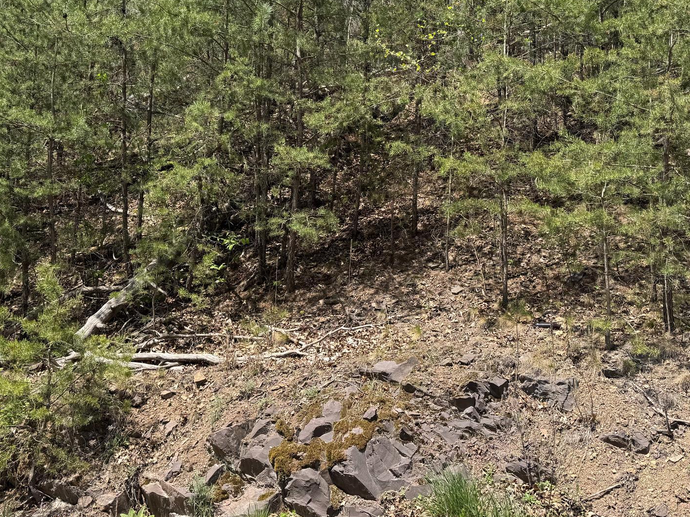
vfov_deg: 40.4
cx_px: 352
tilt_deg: +8.5
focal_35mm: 35
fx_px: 698
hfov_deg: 52.6
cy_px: 191
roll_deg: -4.2
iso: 80
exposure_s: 1/2174
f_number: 1.78
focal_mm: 6.76
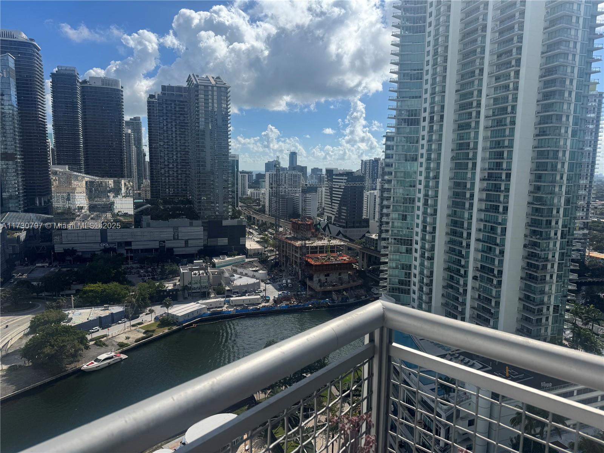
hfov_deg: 71.6
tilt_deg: -8.8
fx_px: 419
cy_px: 226
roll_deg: -1.4
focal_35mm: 24
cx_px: 302
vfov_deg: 56.8
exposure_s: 1/7937
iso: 80
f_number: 1.78
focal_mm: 6.76
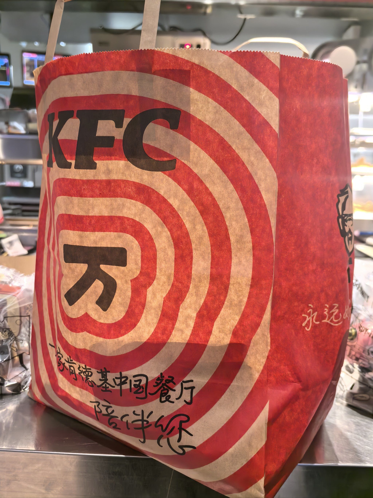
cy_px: 249
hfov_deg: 51.4
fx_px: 388
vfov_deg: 65.3
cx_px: 186
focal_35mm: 27
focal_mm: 5.75
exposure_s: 1/100
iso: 250
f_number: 2
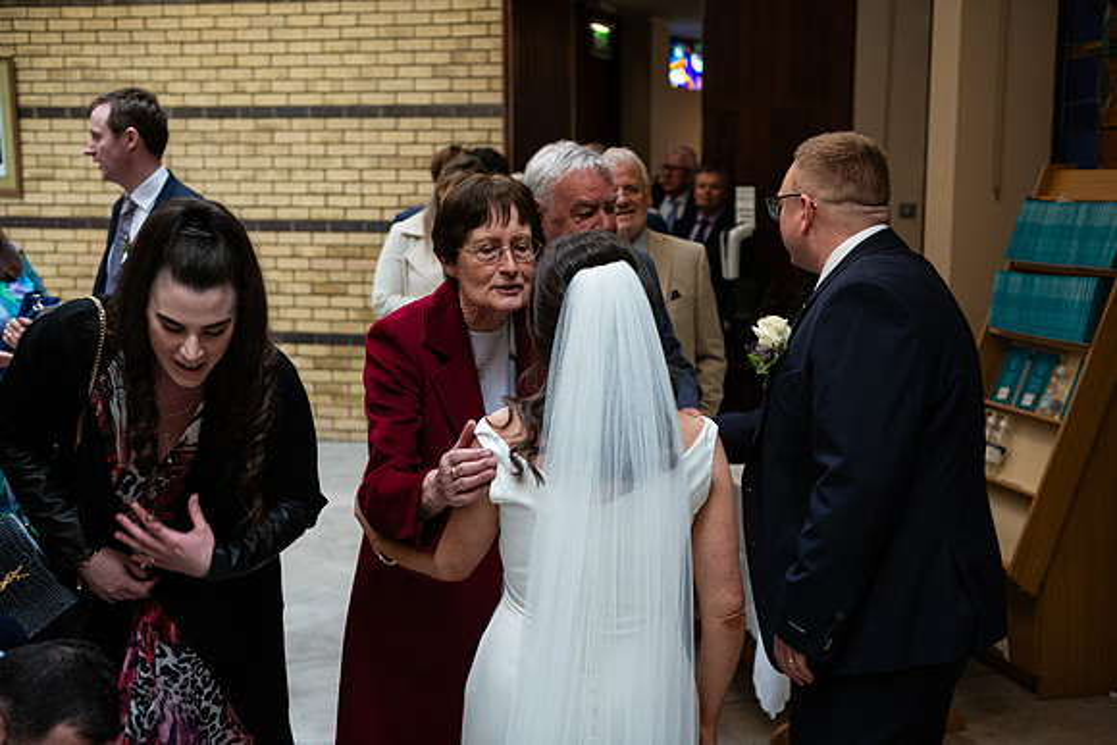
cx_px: 558
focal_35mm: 45
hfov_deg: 43.6
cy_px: 372
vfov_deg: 29.9
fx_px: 1397
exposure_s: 1/160
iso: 800
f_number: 3.5
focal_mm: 45
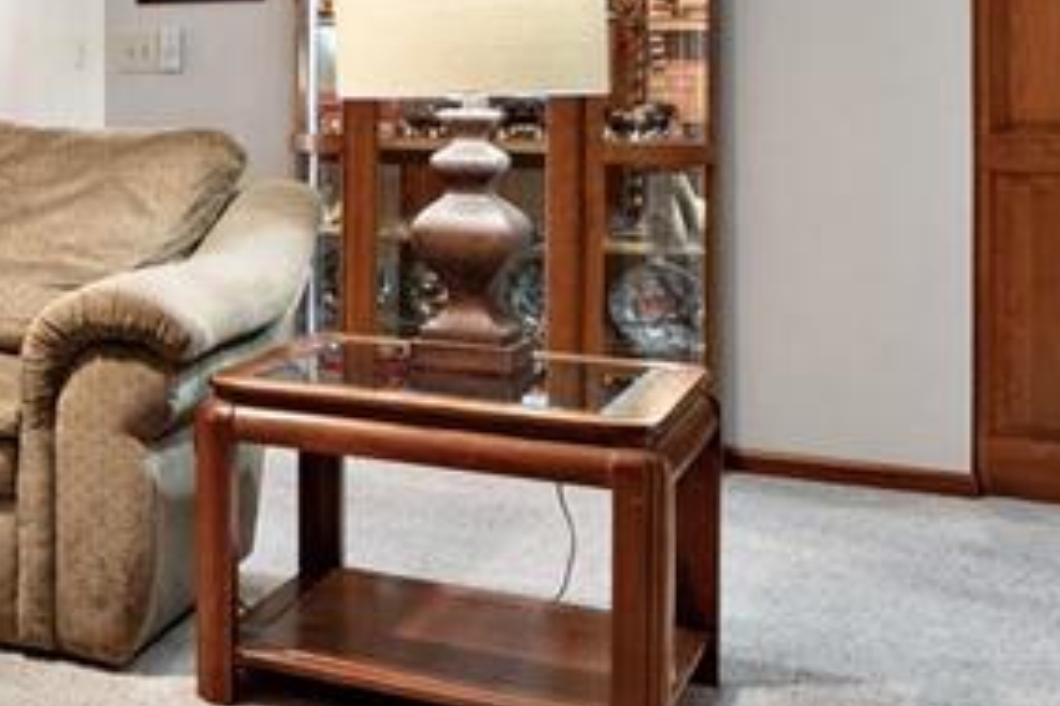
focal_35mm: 65
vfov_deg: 20.5
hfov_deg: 23.4
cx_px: -612
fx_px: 1913
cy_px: 93
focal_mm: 9
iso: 400
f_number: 8
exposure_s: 1/20
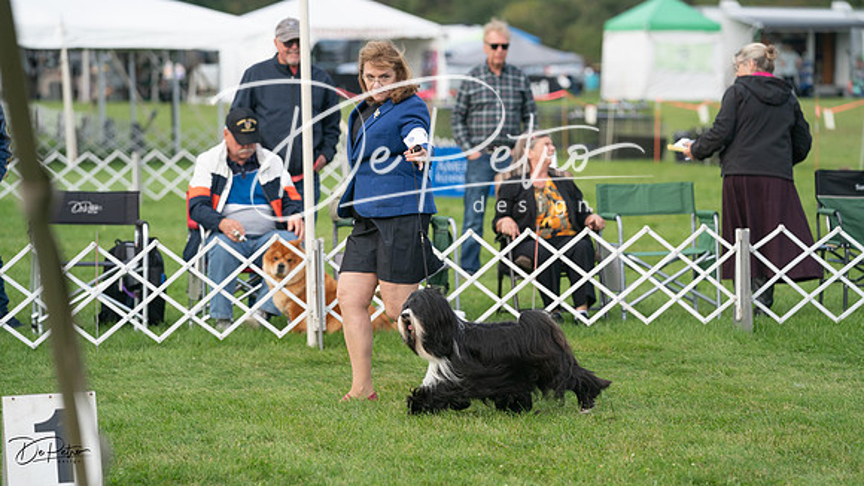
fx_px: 3455
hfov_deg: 14.3
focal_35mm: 151
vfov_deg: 8.0
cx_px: 432
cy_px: 243
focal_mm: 144
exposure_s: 1/3200
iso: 800
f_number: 3.5
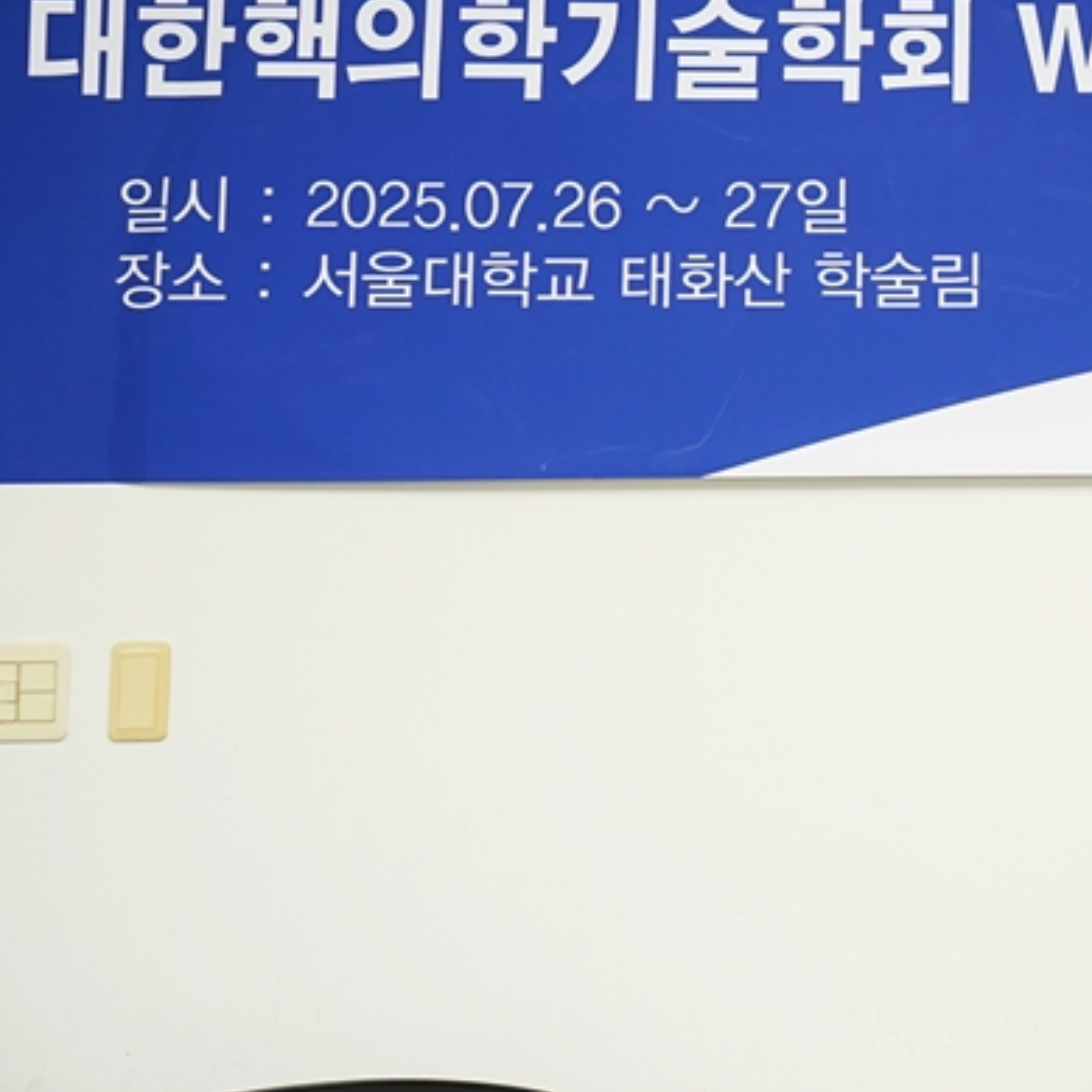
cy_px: 186
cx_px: 1280
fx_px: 2570
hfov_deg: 22.3
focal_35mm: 72
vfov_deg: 23.6
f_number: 6.3
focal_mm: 33
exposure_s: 1/100
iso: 400
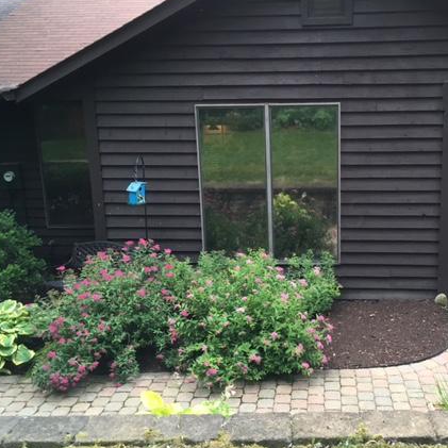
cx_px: 298
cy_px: 213
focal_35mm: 39
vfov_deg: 42.8
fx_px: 571
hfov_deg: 42.3
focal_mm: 4.15
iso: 32
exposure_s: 1/30
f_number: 2.2
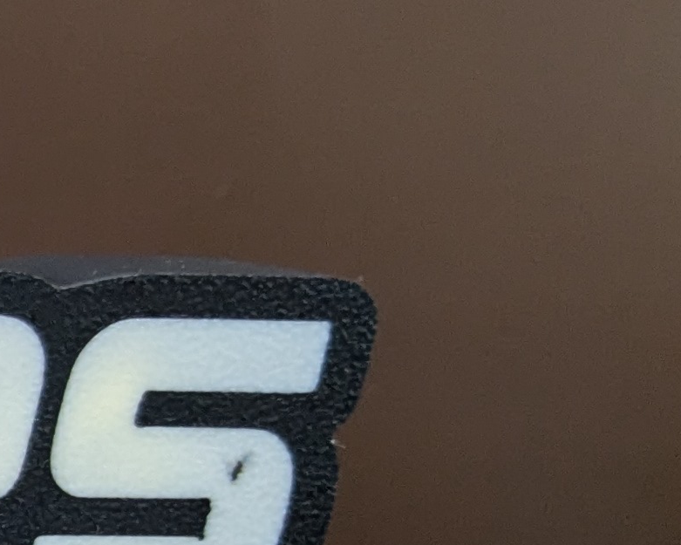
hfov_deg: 11.7
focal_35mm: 136
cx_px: -945
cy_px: 607
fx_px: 2741
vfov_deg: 11.2
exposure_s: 1/50
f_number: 1.73
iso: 252
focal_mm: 4.38
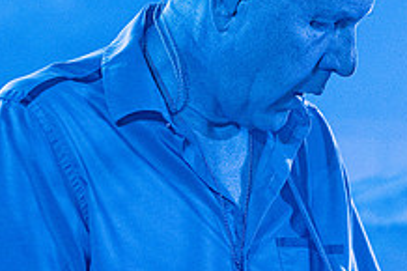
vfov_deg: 2.4
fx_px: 6552
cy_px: 53
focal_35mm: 580
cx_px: 282
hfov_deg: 3.6
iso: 3200
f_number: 4
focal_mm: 200
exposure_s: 1/200
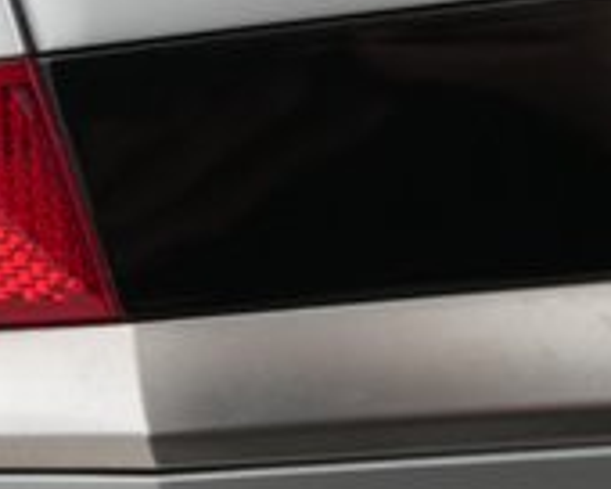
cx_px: -421
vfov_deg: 15.3
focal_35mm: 92
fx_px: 1664
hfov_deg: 17.6
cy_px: -270
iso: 2000
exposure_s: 1/100
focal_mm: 26
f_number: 4
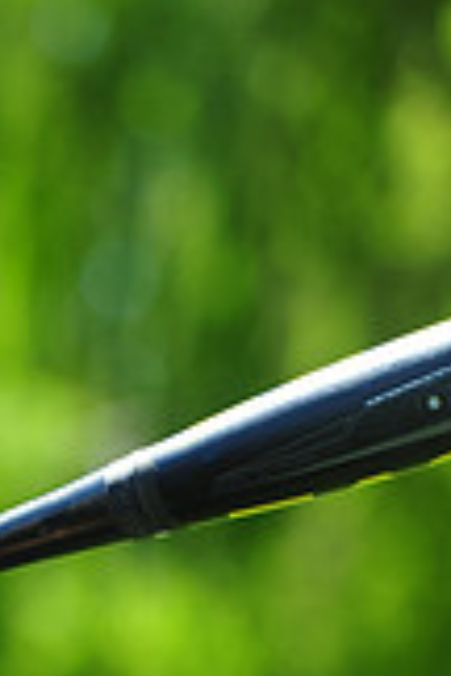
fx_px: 8756
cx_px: -234
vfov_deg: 4.4
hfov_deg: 2.9
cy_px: 985
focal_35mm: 466
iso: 200
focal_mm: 130
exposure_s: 1/640
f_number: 4
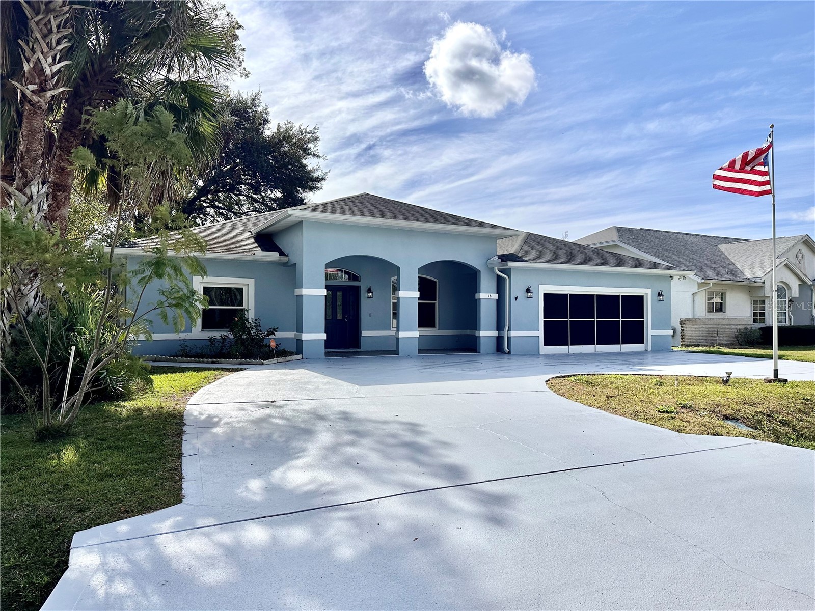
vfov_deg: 56.8
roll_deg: -0.3
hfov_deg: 71.6
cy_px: 306
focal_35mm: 24
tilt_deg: +1.2
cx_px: 408
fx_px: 565
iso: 80
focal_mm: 6.86
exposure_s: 1/8929
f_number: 1.78
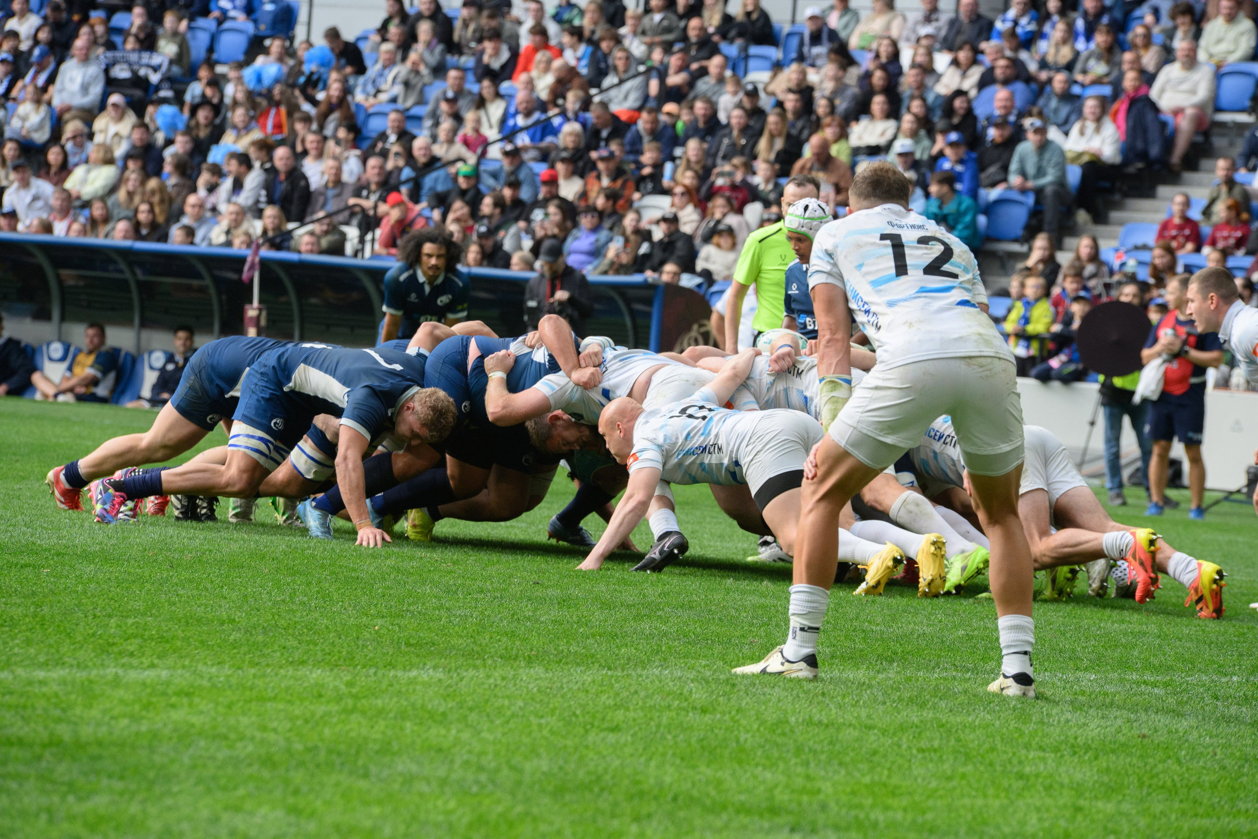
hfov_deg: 10.3
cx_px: 629
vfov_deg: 6.9
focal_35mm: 200
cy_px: 420
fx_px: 6989
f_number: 6.3
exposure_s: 1/2000
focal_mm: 200
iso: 1800
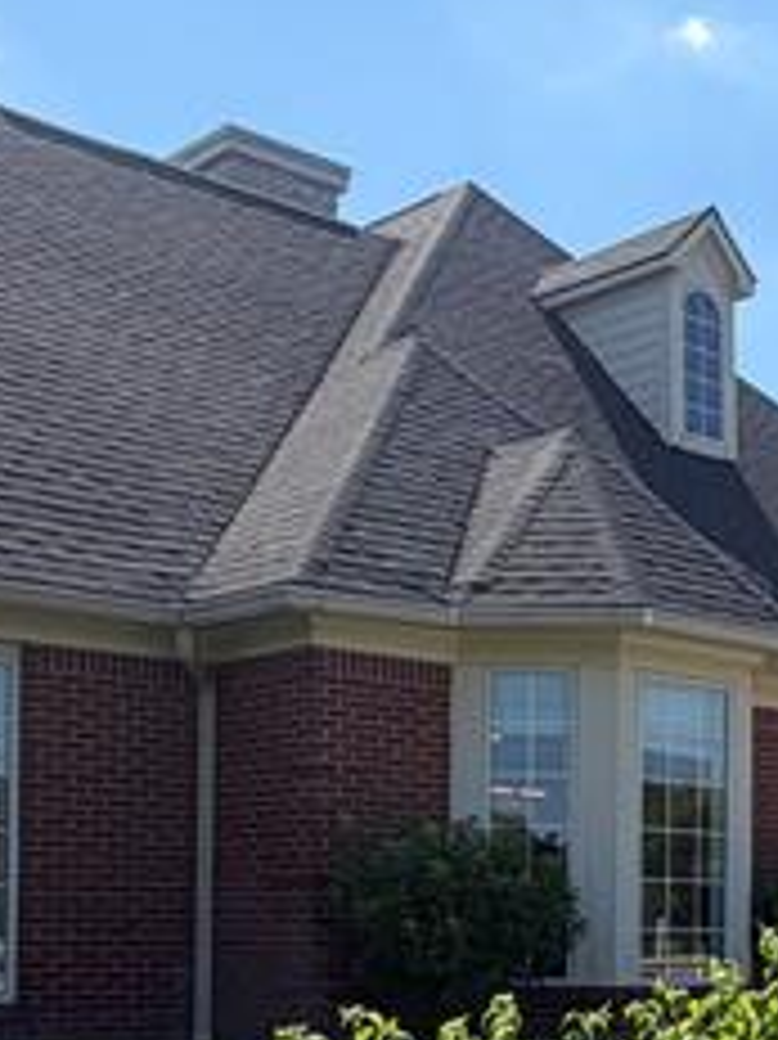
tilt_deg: +2.4
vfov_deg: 30.2
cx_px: 904
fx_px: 1860
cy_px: 887
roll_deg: +0.3
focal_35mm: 62
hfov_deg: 22.0
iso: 20
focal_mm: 2.22
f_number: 2.2
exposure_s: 1/876
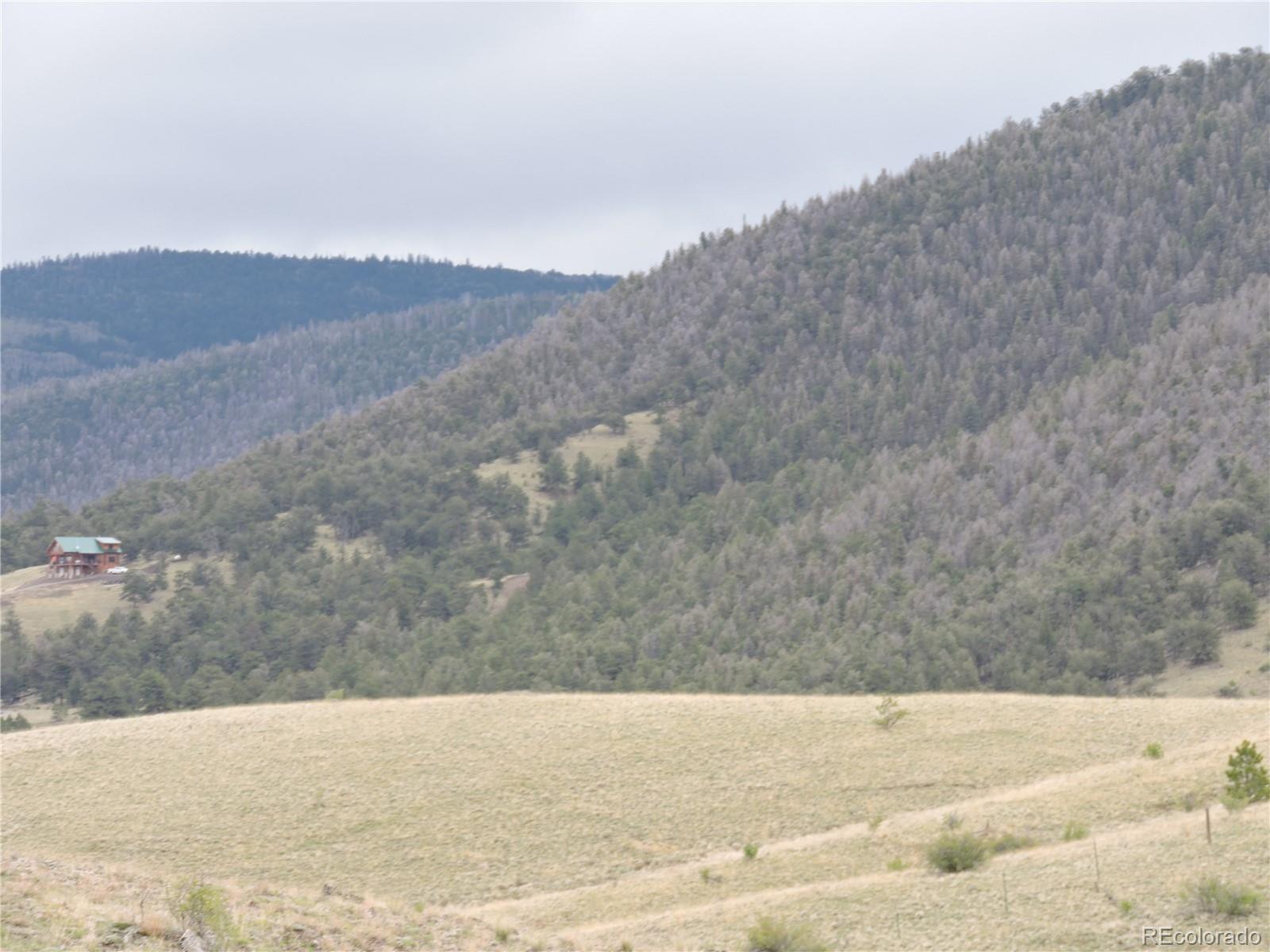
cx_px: 635
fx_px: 9172
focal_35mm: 250
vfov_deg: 5.9
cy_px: 476
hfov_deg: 7.9
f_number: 5.9
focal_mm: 44.6
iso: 100
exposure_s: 1/60
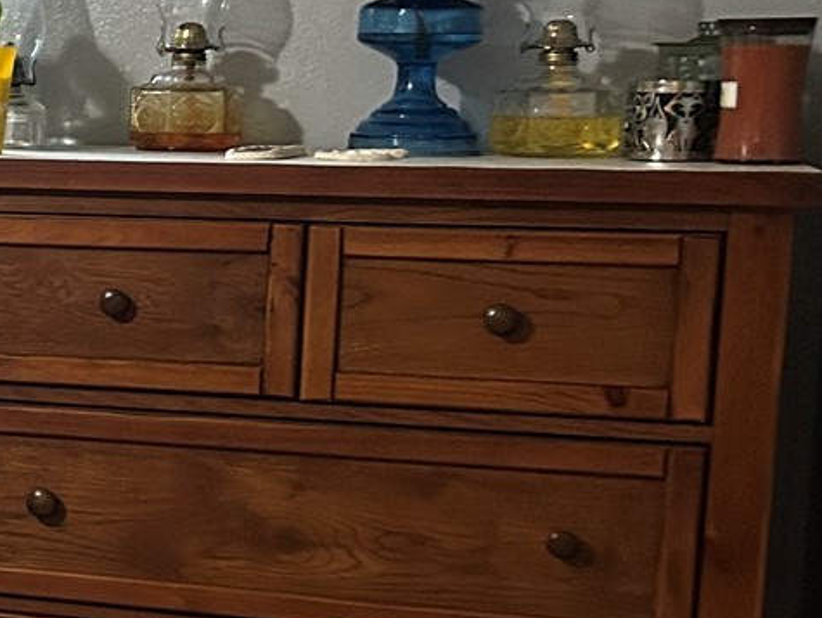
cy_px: 381
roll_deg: +0.4
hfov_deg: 15.1
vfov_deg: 14.1
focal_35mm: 105
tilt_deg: -7.5
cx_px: -836
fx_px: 2495
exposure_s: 1/40
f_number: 1.5
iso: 400
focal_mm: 5.7
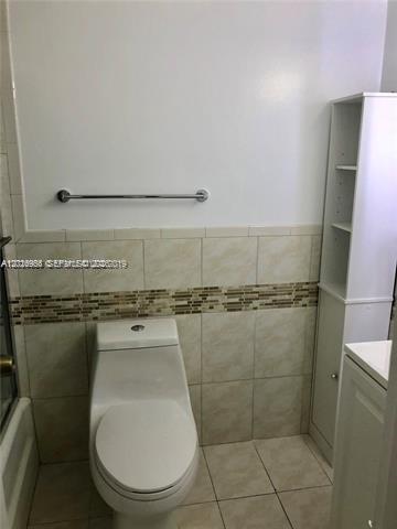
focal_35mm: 28
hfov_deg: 49.7
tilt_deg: -11.1
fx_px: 428
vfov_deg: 63.4
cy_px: 264
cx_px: 198
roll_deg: -0.7
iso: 25
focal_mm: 3.99
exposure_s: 1/30
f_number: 1.8
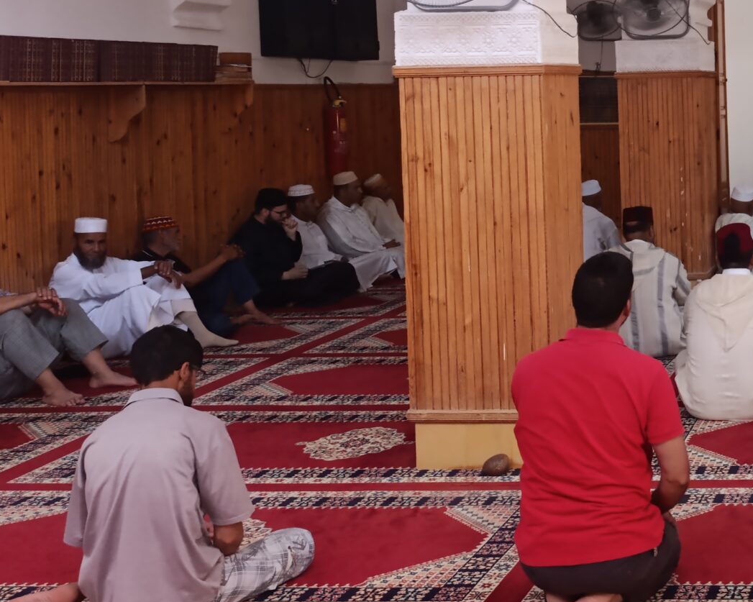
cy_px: 147
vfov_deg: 27.2
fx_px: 1225
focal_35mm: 55
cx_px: 863
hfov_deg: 30.0
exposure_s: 1/100
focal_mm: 6.14
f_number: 1.6
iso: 500
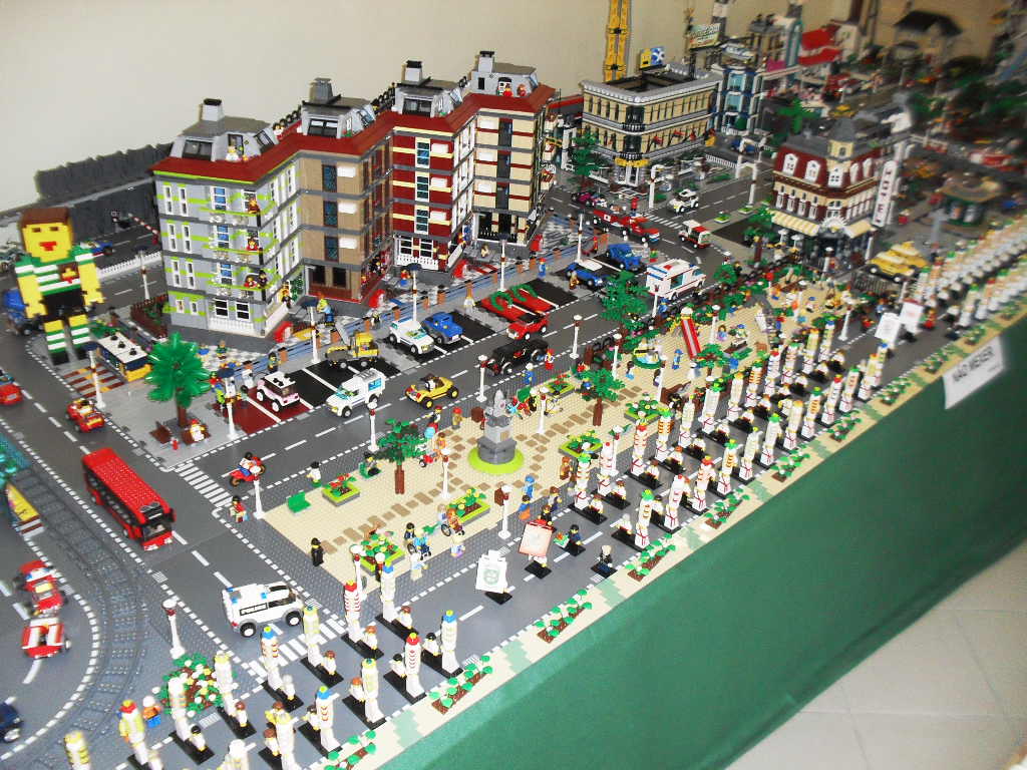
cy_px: 385
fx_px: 1038
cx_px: 514
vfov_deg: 40.7
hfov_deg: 52.6
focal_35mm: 35
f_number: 3.2
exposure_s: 1/45
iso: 200
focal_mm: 6.3
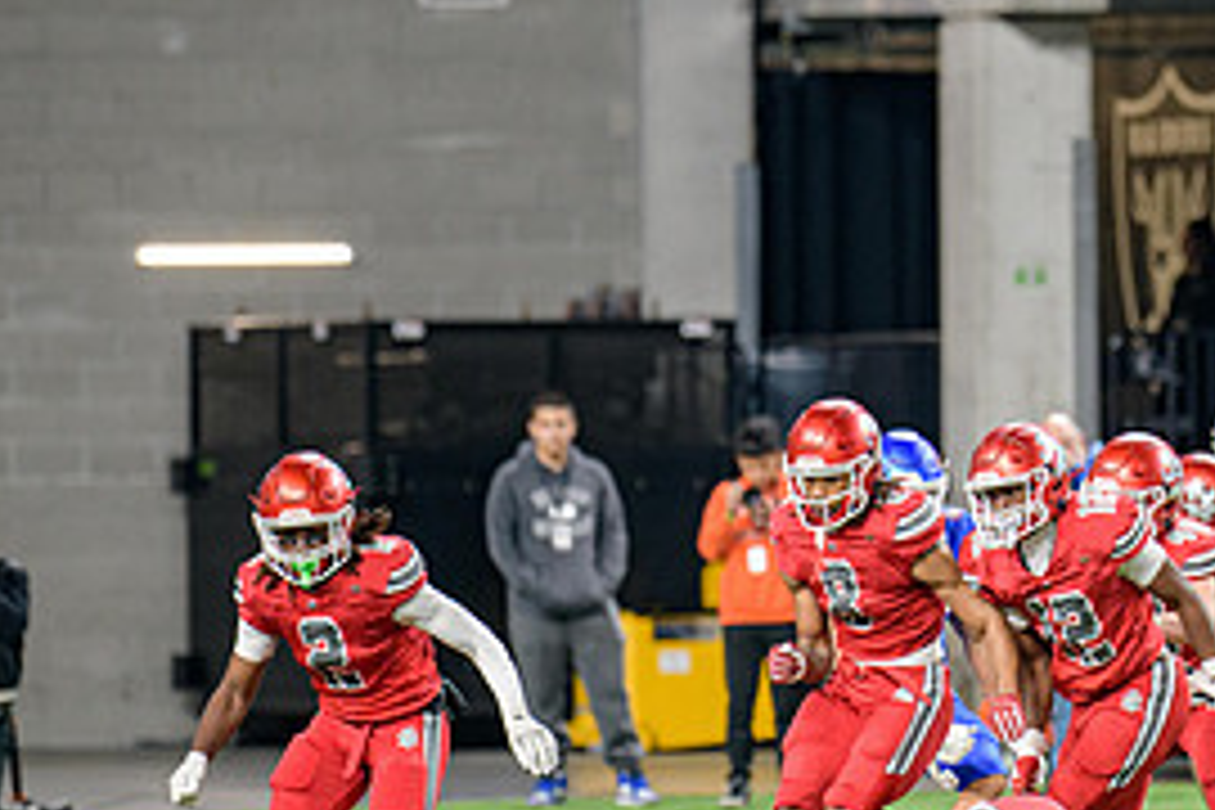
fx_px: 15929
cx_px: 1008
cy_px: 506
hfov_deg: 4.4
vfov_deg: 2.9
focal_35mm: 472
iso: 1000
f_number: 2.8
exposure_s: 1/400
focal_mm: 220
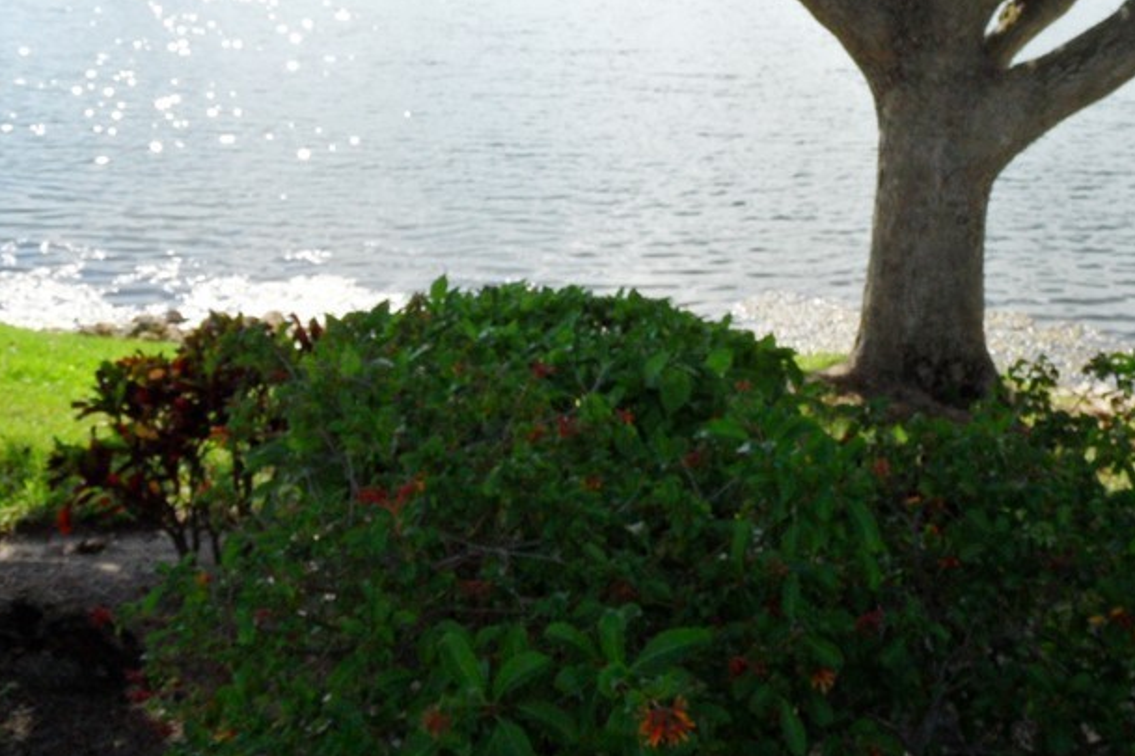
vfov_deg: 31.0
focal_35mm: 42
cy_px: 140
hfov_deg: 46.3
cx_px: 639
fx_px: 1324
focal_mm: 3.9
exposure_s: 1/350
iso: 80
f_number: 4.6
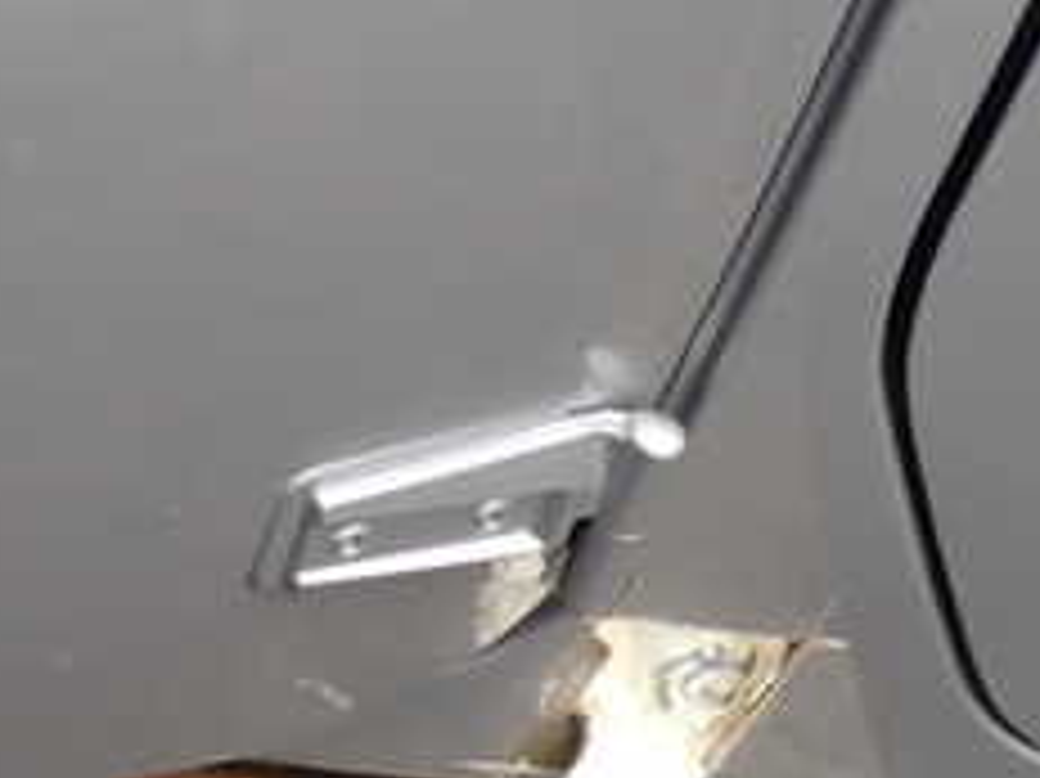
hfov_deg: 23.4
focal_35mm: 78
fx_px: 2342
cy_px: -108
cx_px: -126
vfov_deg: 18.1
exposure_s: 1/80
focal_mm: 5.4
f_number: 2.3
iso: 100
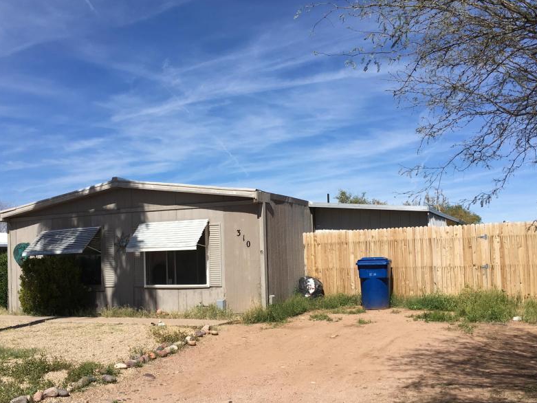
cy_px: 238
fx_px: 590
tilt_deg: +0.5
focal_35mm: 38
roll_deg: +2.7
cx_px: 250
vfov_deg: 37.6
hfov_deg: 48.9
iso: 25
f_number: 2.2
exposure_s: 1/2198
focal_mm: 4.15
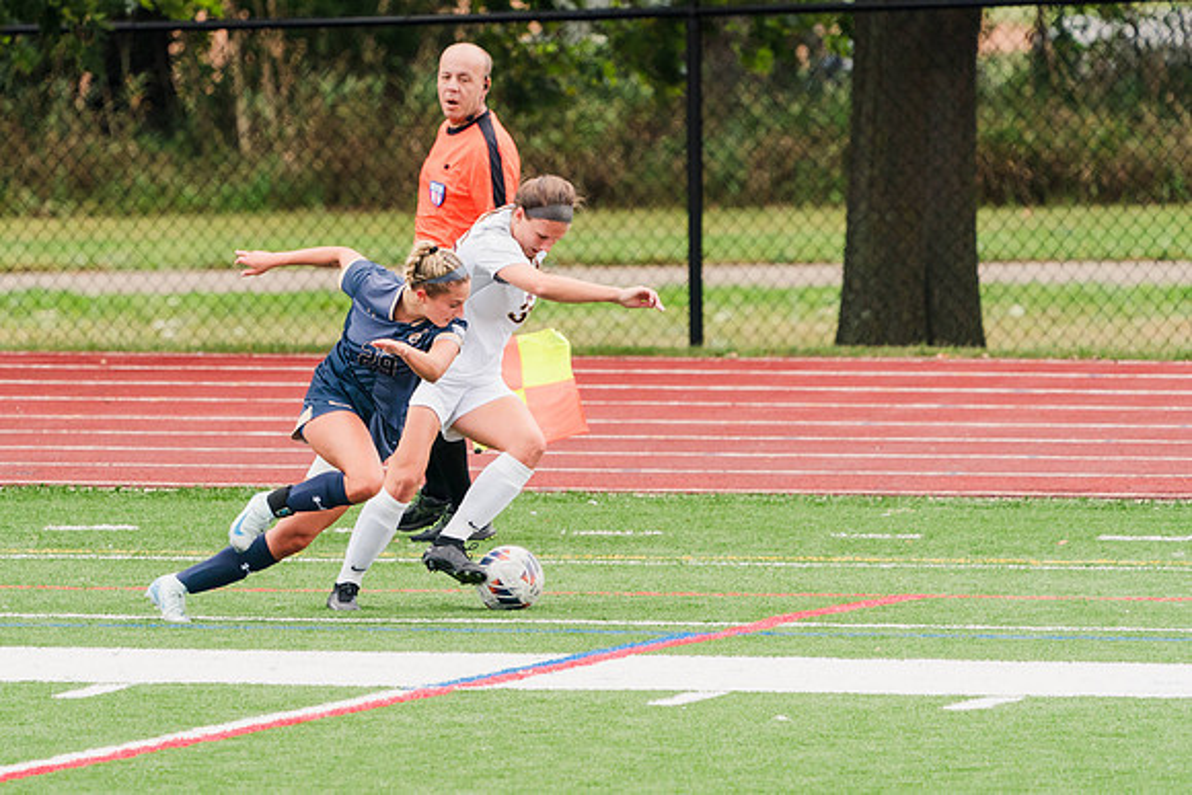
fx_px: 26729
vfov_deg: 1.7
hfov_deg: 2.6
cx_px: 451
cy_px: 331
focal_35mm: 807
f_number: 6.3
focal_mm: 600
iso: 1600
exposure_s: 1/1600
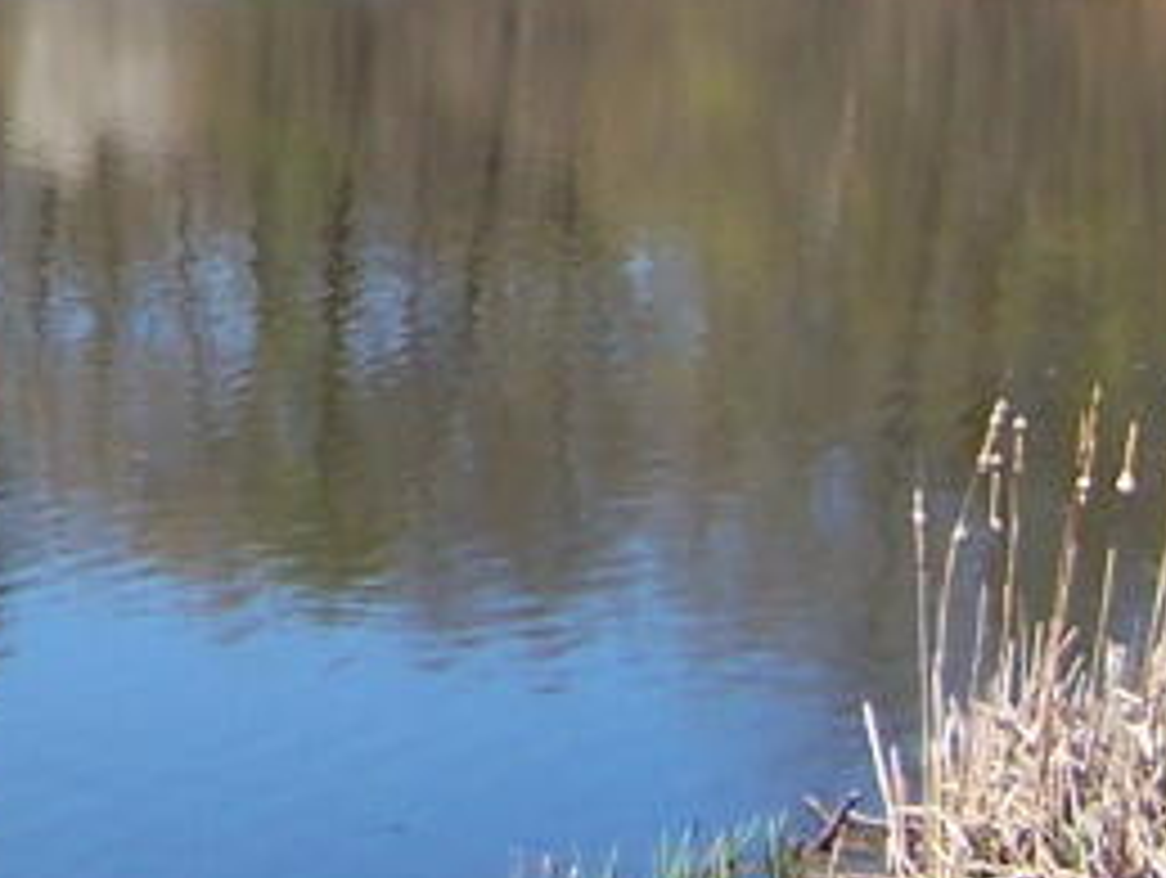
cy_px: -351
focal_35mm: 150
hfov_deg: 12.3
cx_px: -716
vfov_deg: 9.7
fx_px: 5060
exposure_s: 1/800
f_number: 2.8
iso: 80
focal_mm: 6.3
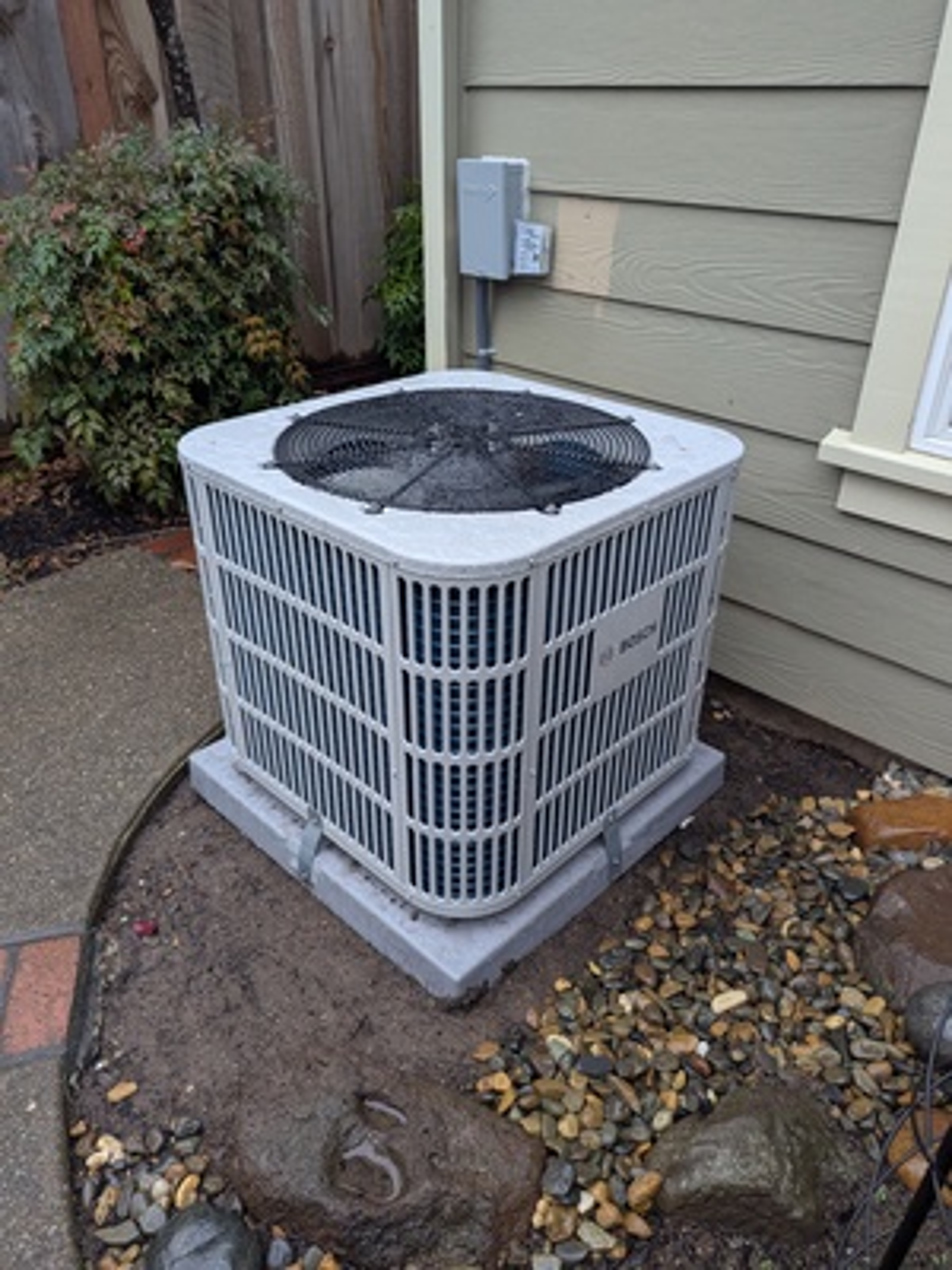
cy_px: 635
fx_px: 880
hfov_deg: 56.8
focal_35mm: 24
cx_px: 476
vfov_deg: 71.6
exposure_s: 1/321
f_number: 1.85
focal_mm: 6.81
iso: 440
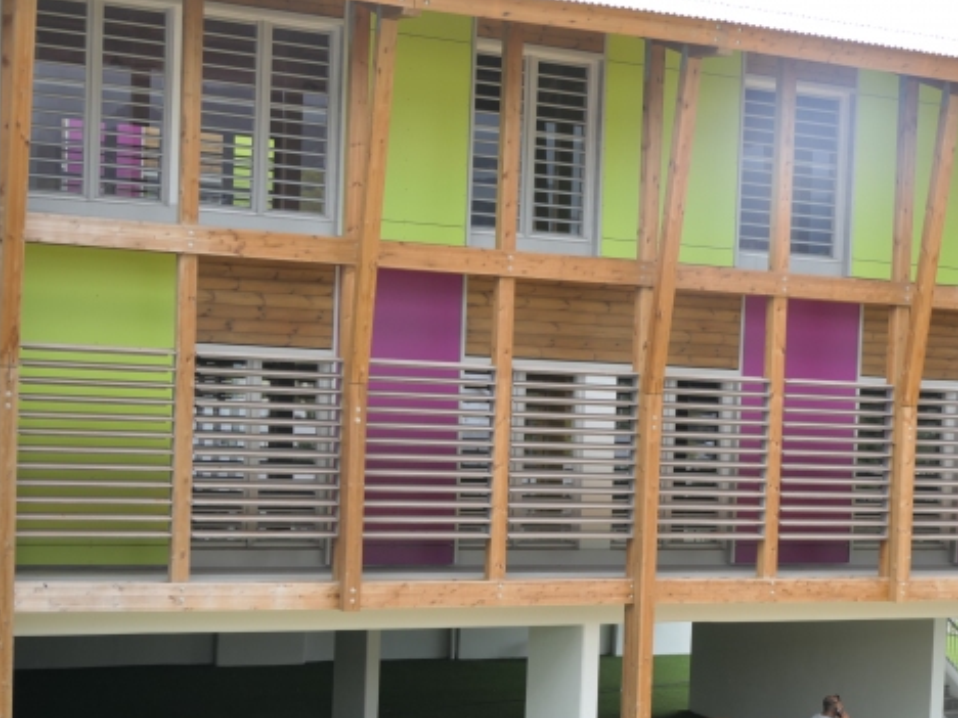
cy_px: 488
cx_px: 706
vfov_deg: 21.5
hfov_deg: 28.2
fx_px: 1882
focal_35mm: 68
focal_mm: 15.7
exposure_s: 1/80
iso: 125
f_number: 5
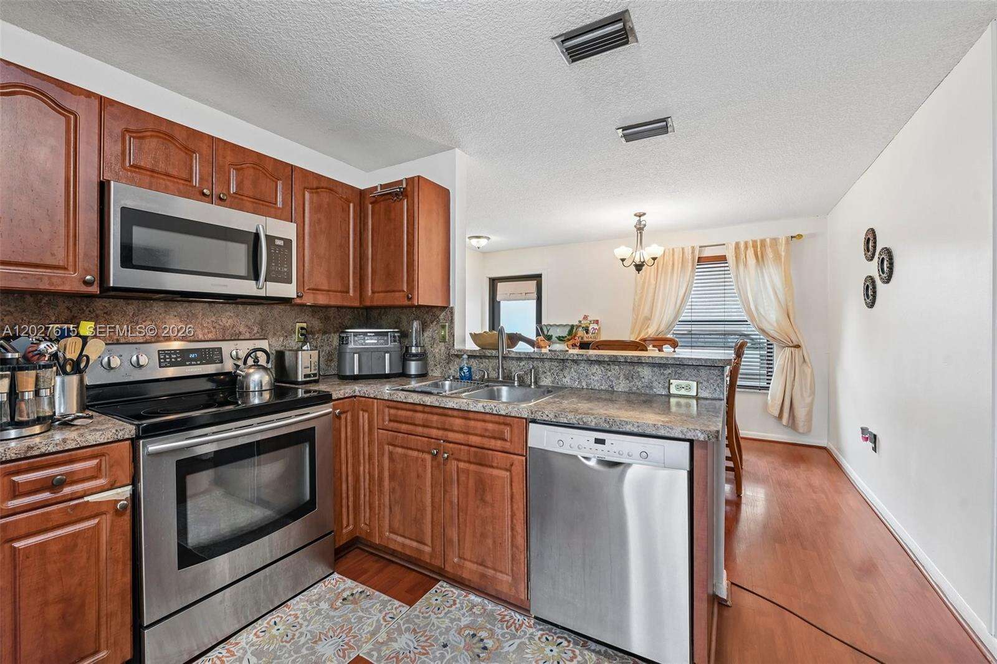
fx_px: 388
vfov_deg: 81.2
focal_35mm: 14
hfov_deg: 104.3
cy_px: 332
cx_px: 498
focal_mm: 14
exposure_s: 1/13
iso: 160
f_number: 7.1
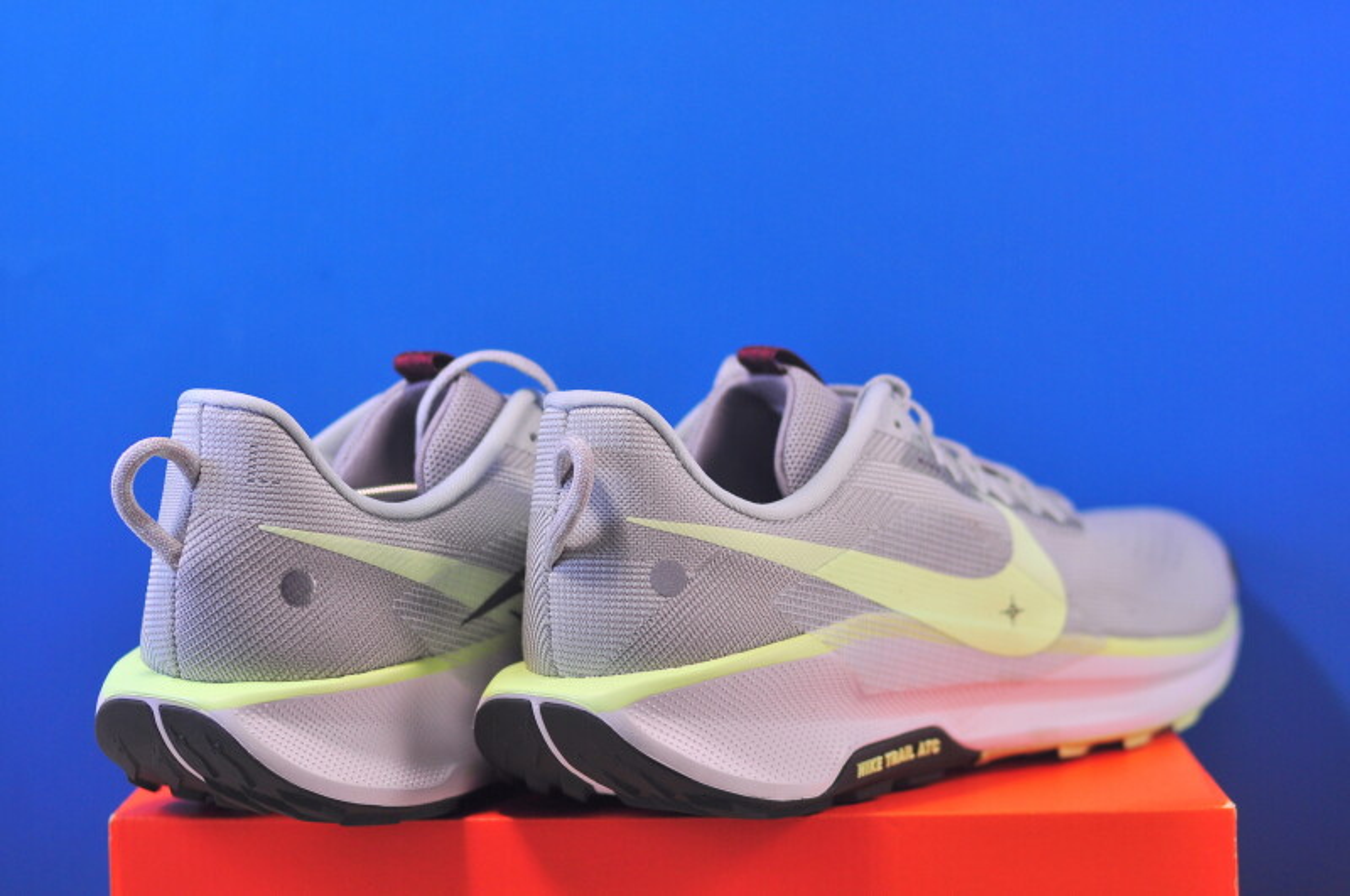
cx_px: 675
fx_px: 2808
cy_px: 448
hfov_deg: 27.0
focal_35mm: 75
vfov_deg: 18.1
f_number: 2.5
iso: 250
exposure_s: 1/320
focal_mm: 50
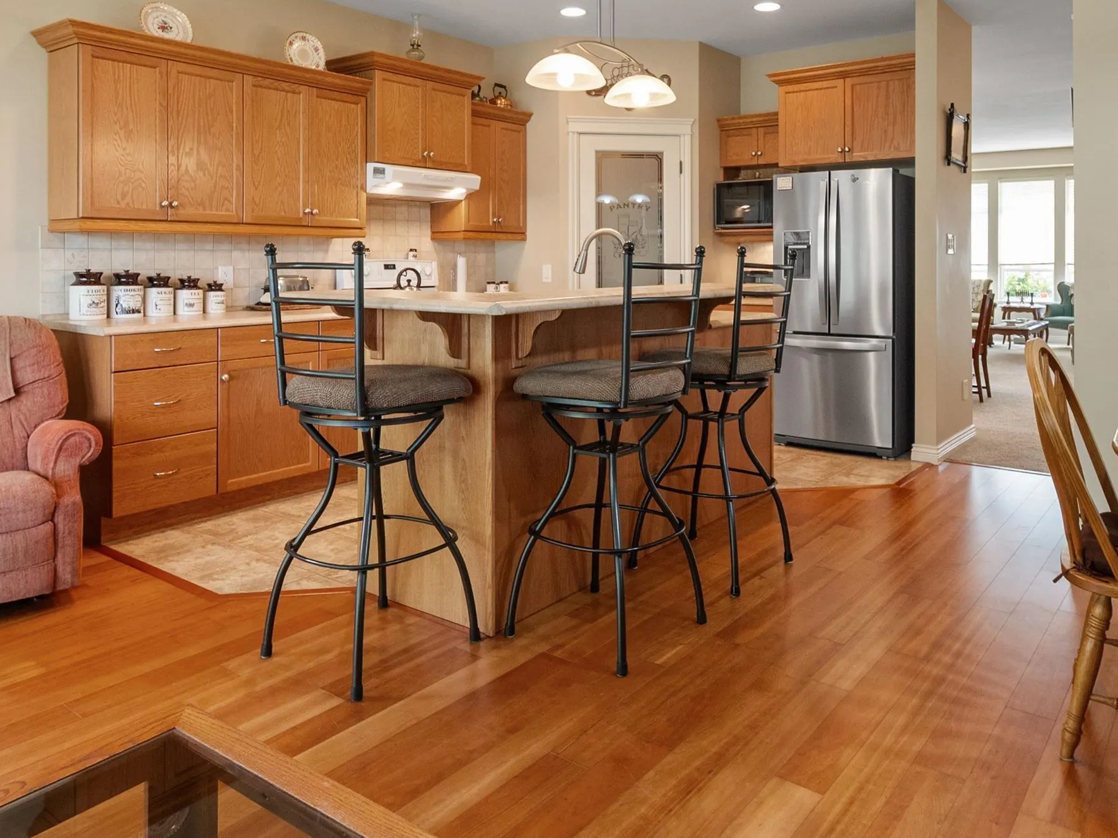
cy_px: 250
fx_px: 807
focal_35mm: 25
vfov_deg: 53.3
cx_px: 590
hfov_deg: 69.3
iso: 200
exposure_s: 1/8
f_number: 7.1
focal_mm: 10
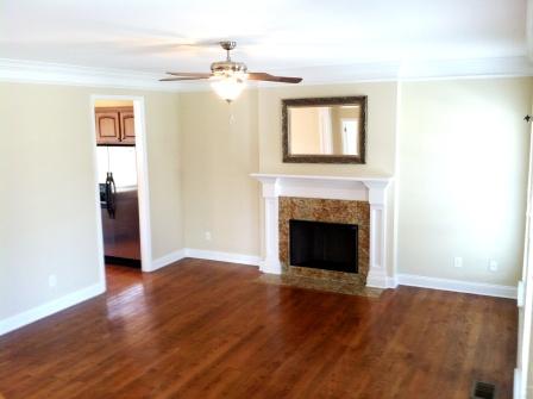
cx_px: 266
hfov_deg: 52.7
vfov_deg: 40.6
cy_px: 200
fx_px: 538
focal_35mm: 35
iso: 100
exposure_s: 1/15
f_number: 2.8
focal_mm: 3.85
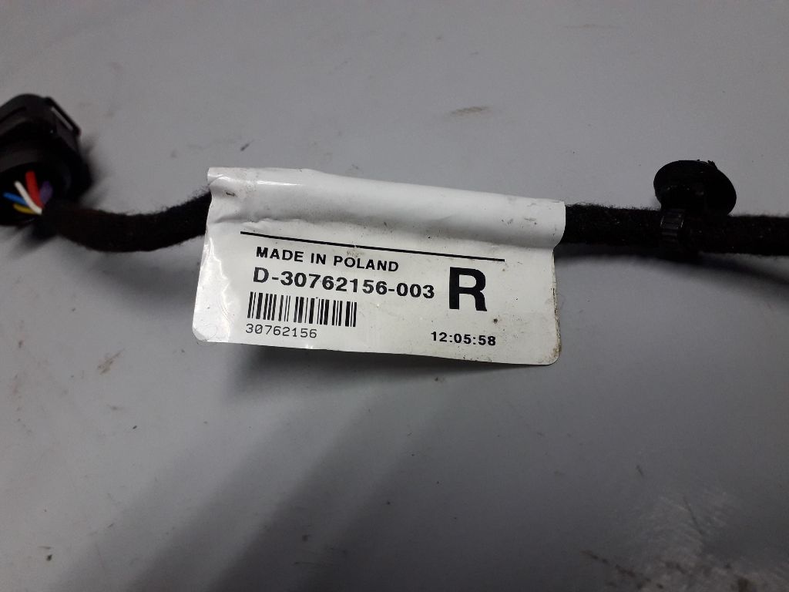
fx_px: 615
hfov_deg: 65.3
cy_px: 296
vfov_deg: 51.4
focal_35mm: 27
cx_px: 394
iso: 125
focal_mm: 3.6
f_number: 1.9
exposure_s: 1/50
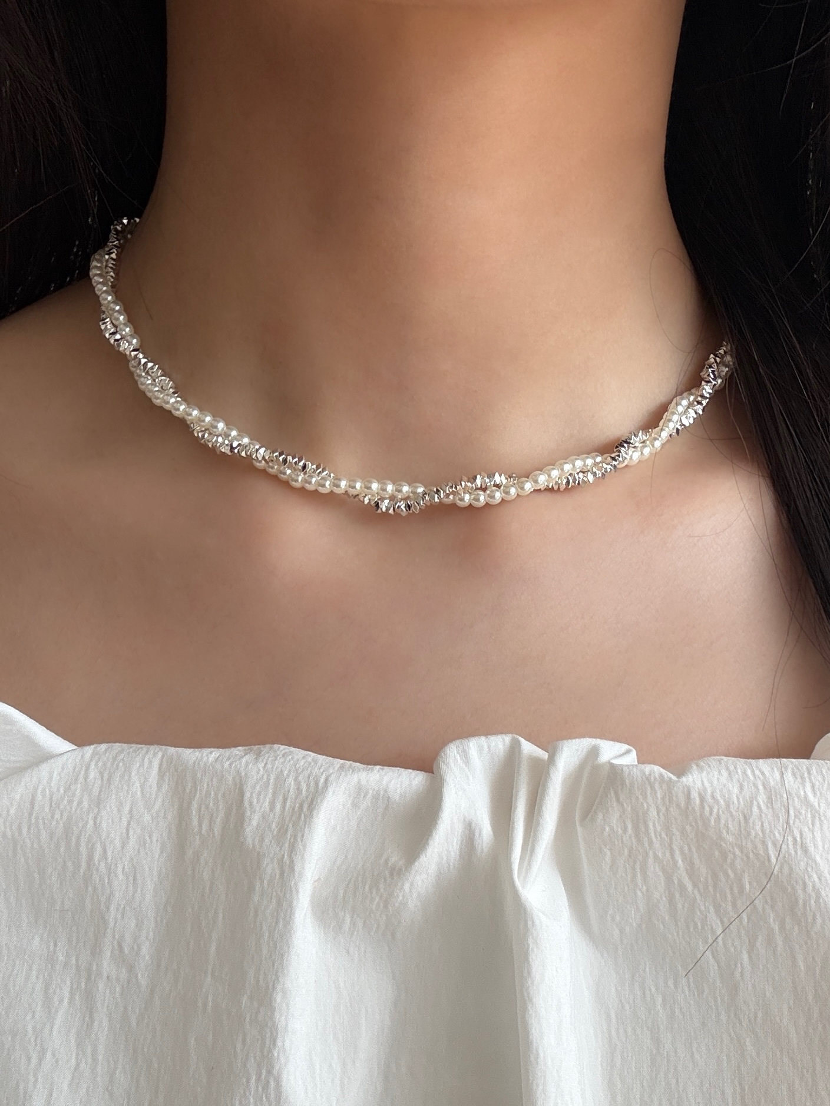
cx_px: 415
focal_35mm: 30
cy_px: 553
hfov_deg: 46.8
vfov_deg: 60.0
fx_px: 959
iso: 25
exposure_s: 1/199
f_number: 1.9
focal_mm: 2.69
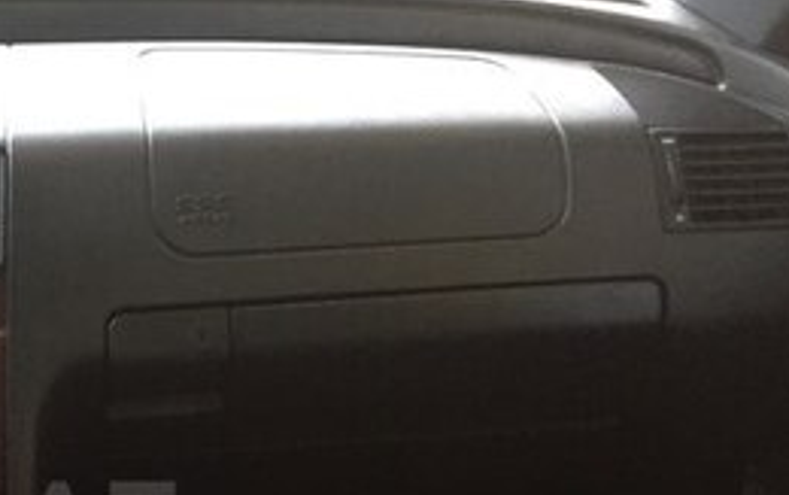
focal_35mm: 78
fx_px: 1679
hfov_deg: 24.2
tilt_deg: -25.8
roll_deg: -1.0
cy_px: 527
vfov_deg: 16.3
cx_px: -134
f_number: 2.2
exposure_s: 1/33
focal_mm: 4.15
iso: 64
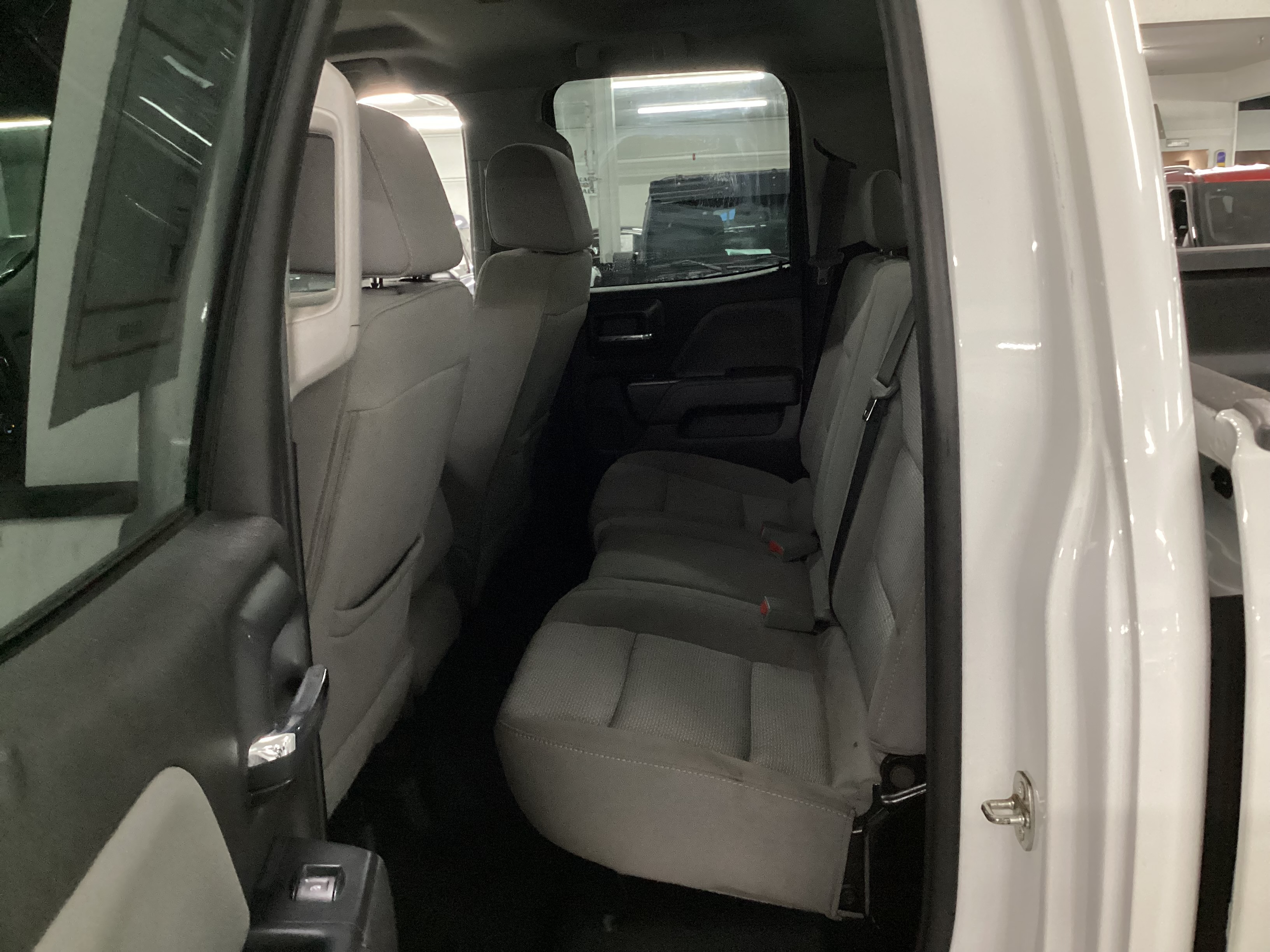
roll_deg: +2.1
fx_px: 1137
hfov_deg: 58.4
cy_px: 476
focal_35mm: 31
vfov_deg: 45.4
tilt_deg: -14.1
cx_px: 635
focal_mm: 3.3
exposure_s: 1/40
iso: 250
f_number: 2.4
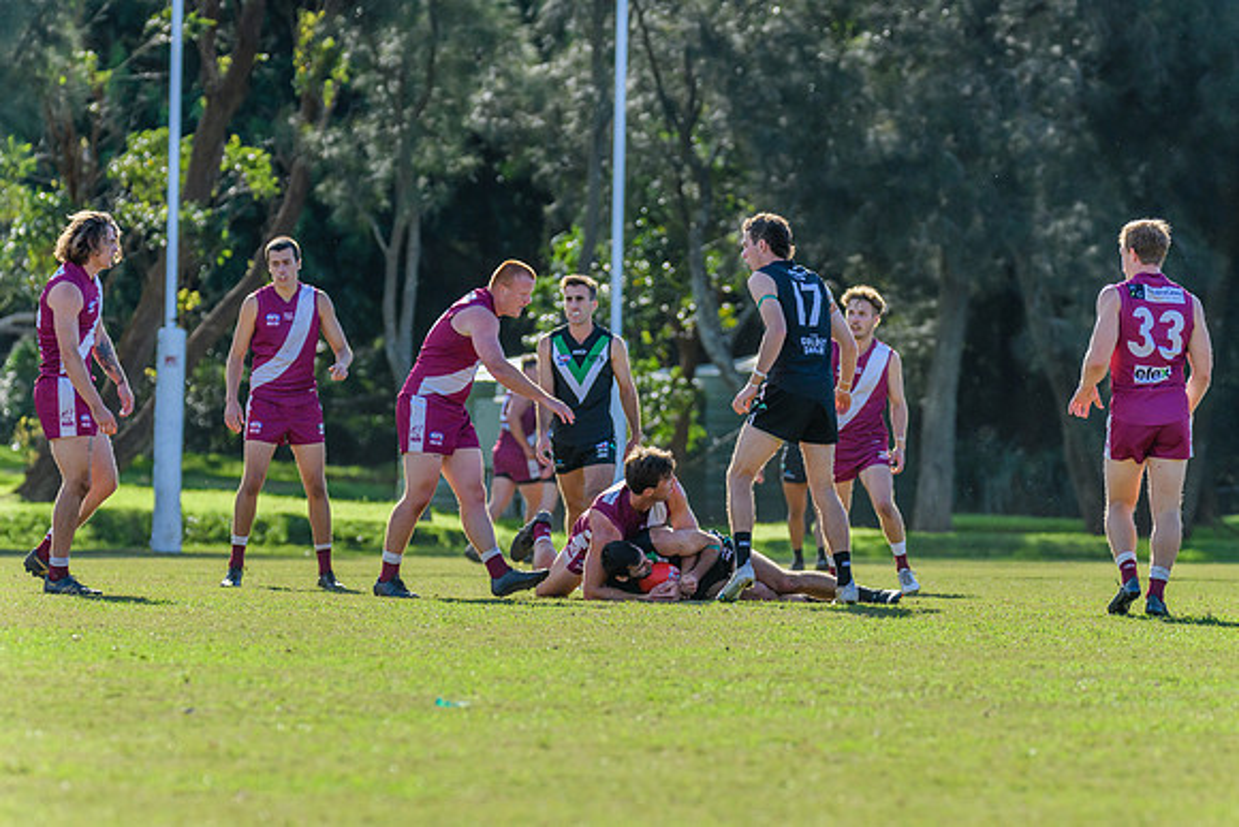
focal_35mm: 285
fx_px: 9812
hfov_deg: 7.2
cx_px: 677
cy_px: 447
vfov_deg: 4.8
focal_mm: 240
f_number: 5
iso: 800
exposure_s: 1/2500
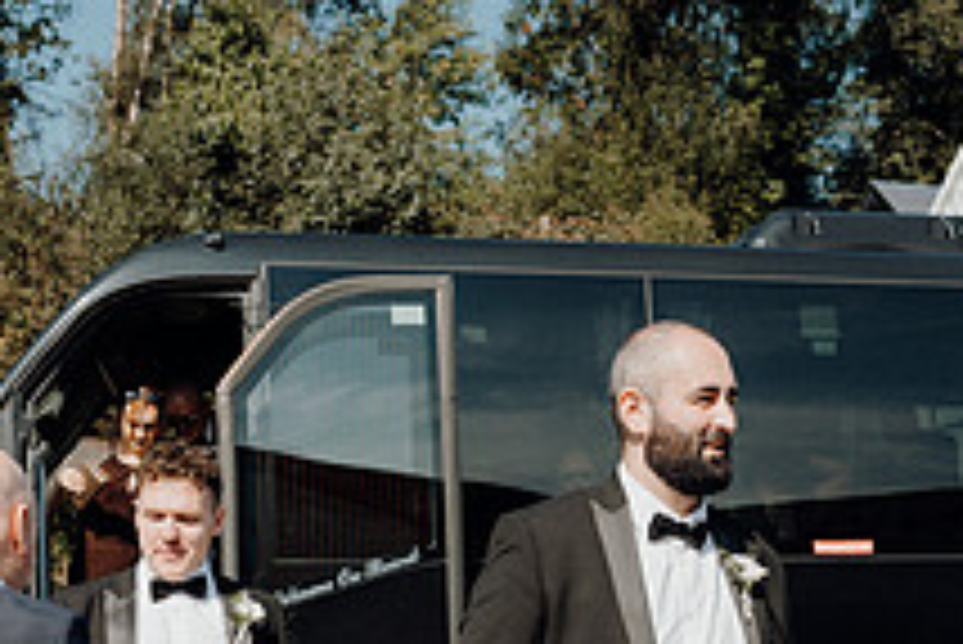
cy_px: 651
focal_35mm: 65
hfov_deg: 30.9
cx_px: 495
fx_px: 1740
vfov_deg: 20.3
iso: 125
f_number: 3.5
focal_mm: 24
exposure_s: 1/1000
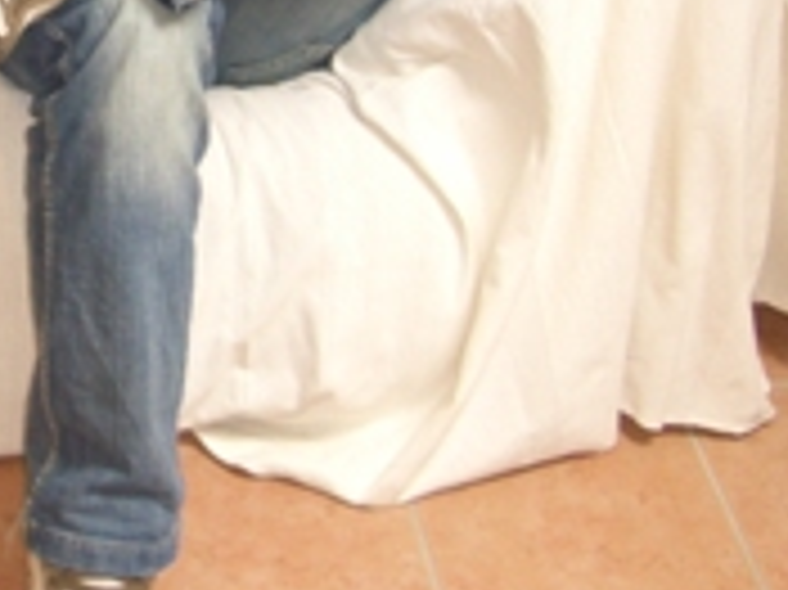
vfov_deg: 13.6
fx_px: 2389
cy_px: -153
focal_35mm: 105
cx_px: 5
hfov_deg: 18.3
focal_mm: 6.8
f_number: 2.8
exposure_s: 1/60
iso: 100
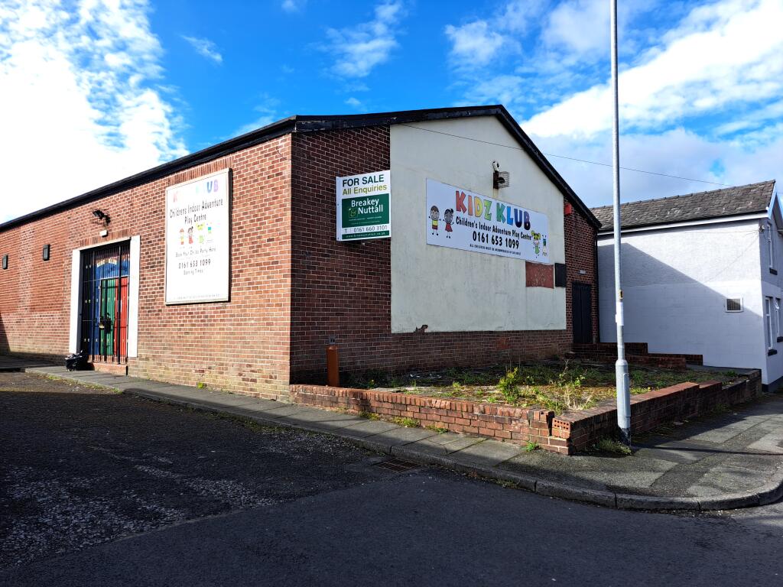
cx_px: 392
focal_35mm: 24
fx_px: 543
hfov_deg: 71.6
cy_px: 294
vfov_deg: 56.8
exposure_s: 1/503
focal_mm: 5.23
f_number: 1.8
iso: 50
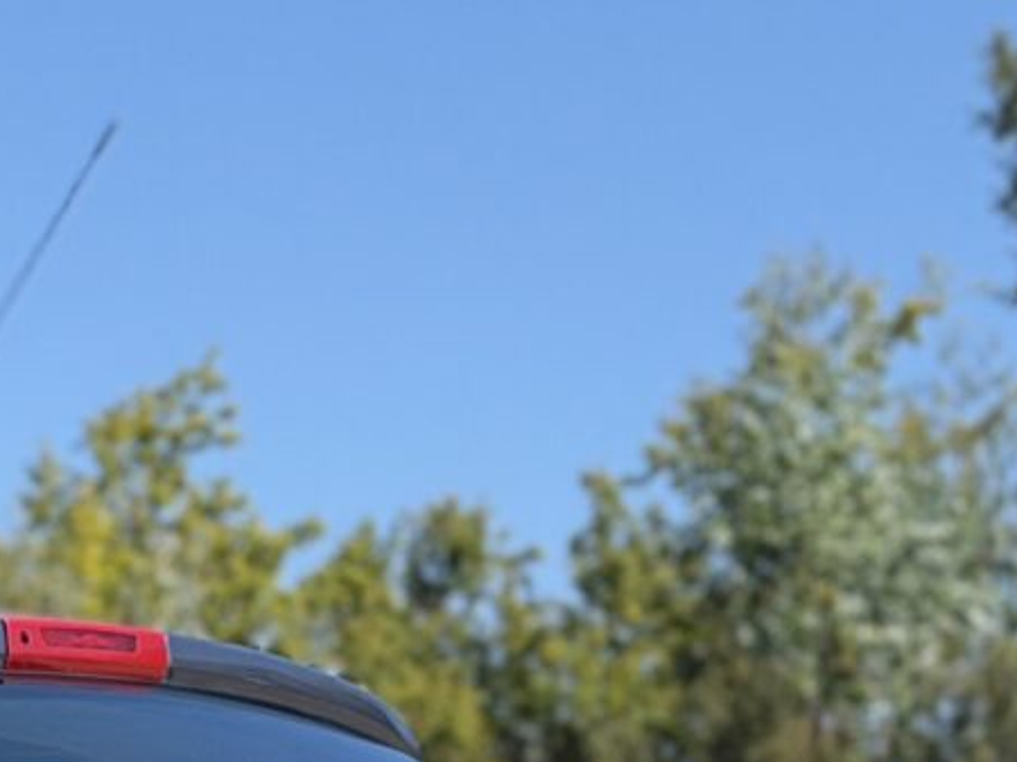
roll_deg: -2.0
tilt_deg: -0.2
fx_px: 6020
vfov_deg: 7.1
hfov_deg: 9.2
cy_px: 1336
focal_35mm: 205
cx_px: -915
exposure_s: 1/1980
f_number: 1.78
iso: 80
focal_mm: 6.76
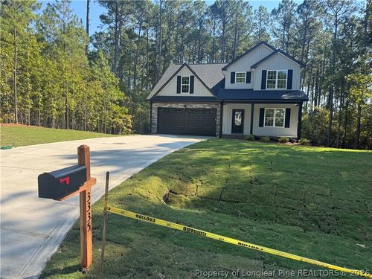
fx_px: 258
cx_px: 186
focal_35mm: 24
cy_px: 140
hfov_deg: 71.6
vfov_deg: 56.8
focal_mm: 6.76
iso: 80
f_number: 1.78
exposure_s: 1/1094
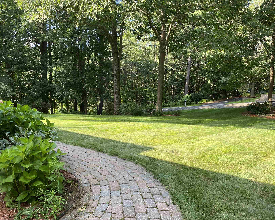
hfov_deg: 62.2
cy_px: 113
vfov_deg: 51.5
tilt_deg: -4.5
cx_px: 138
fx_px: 228
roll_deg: -1.6
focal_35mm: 28
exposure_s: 1/174
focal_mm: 4.25
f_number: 1.8
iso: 32
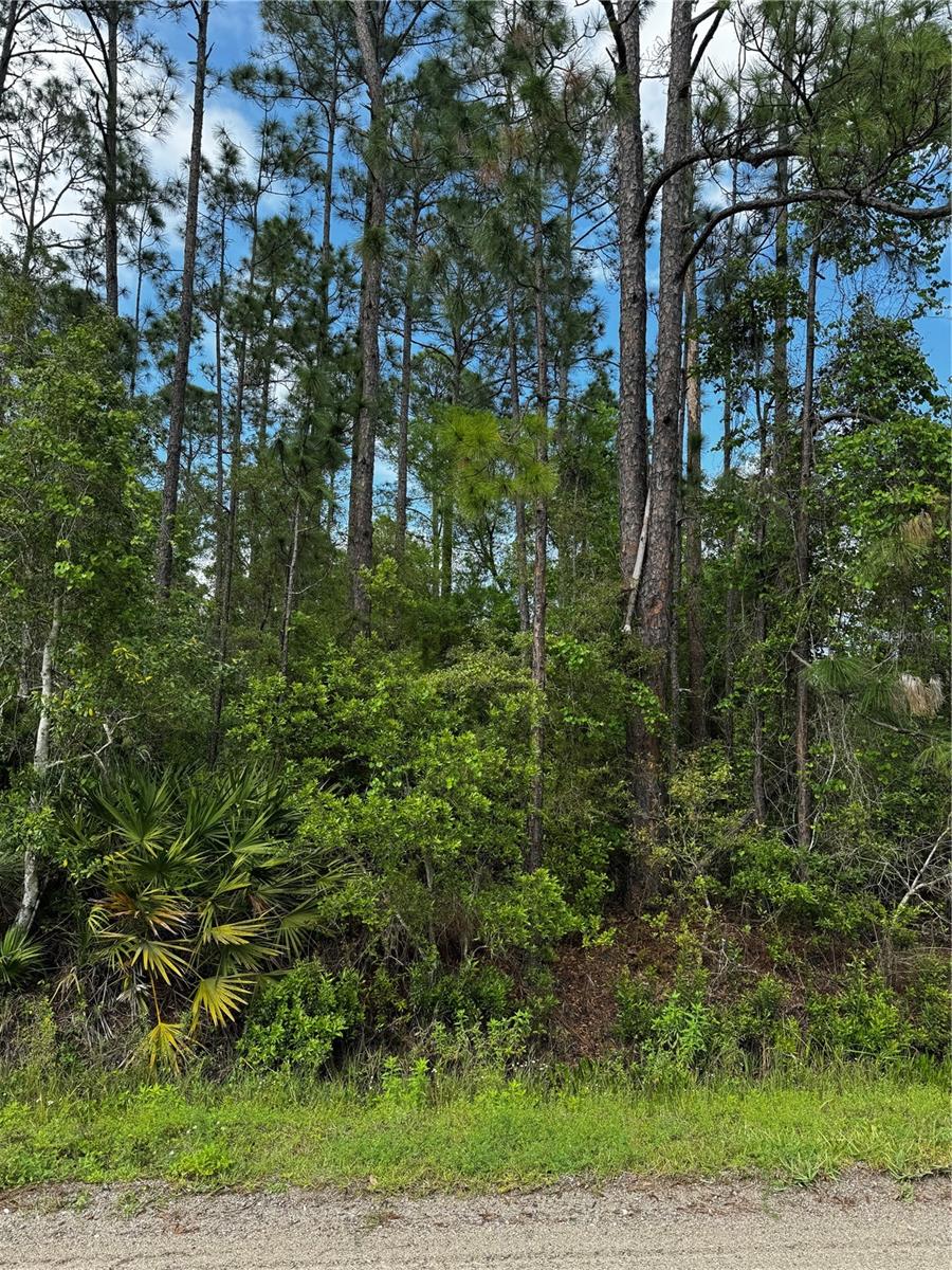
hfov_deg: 56.8
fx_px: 880
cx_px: 476
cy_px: 635
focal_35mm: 24
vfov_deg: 71.6
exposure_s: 1/1339
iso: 80
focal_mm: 6.86
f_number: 1.78
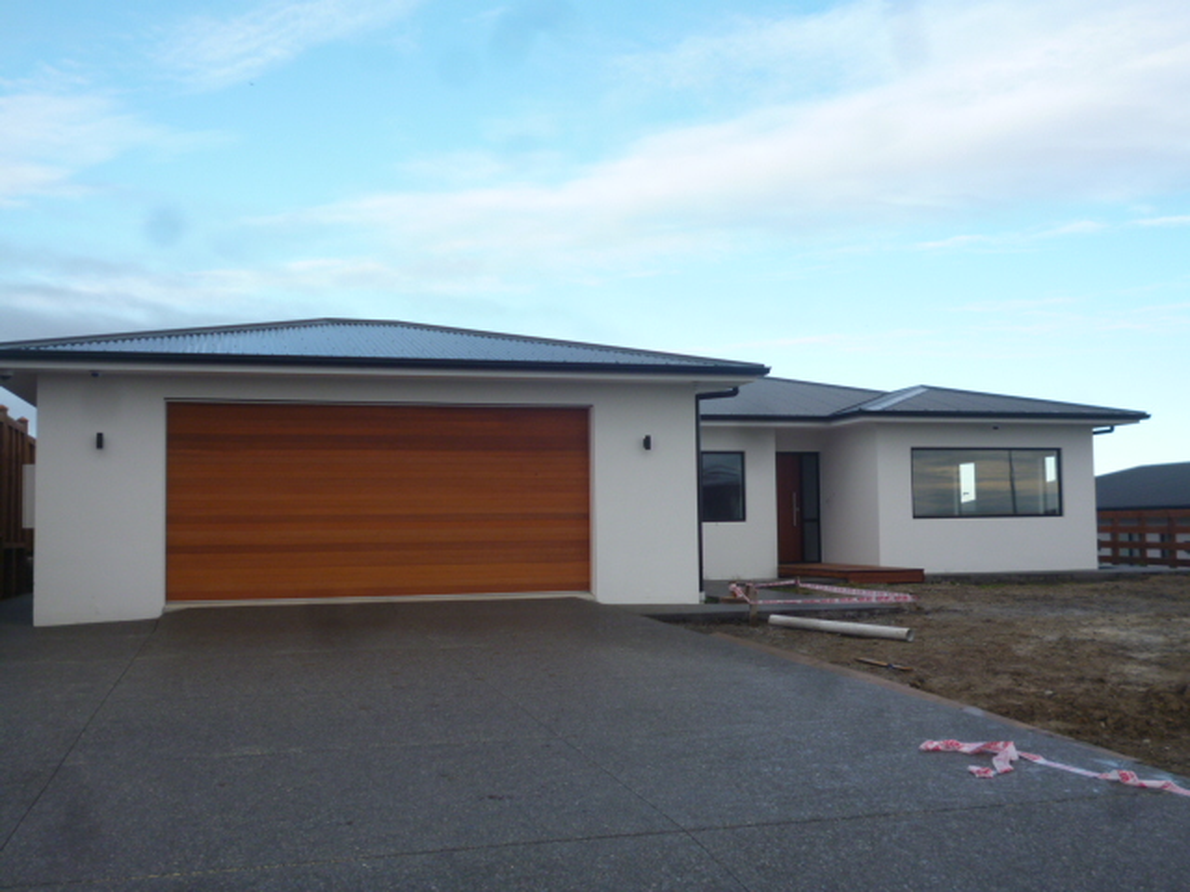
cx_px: 595
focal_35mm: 36
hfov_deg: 51.4
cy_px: 446
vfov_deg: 39.7
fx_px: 1238
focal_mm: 6.4
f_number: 3.5
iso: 100
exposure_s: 1/250
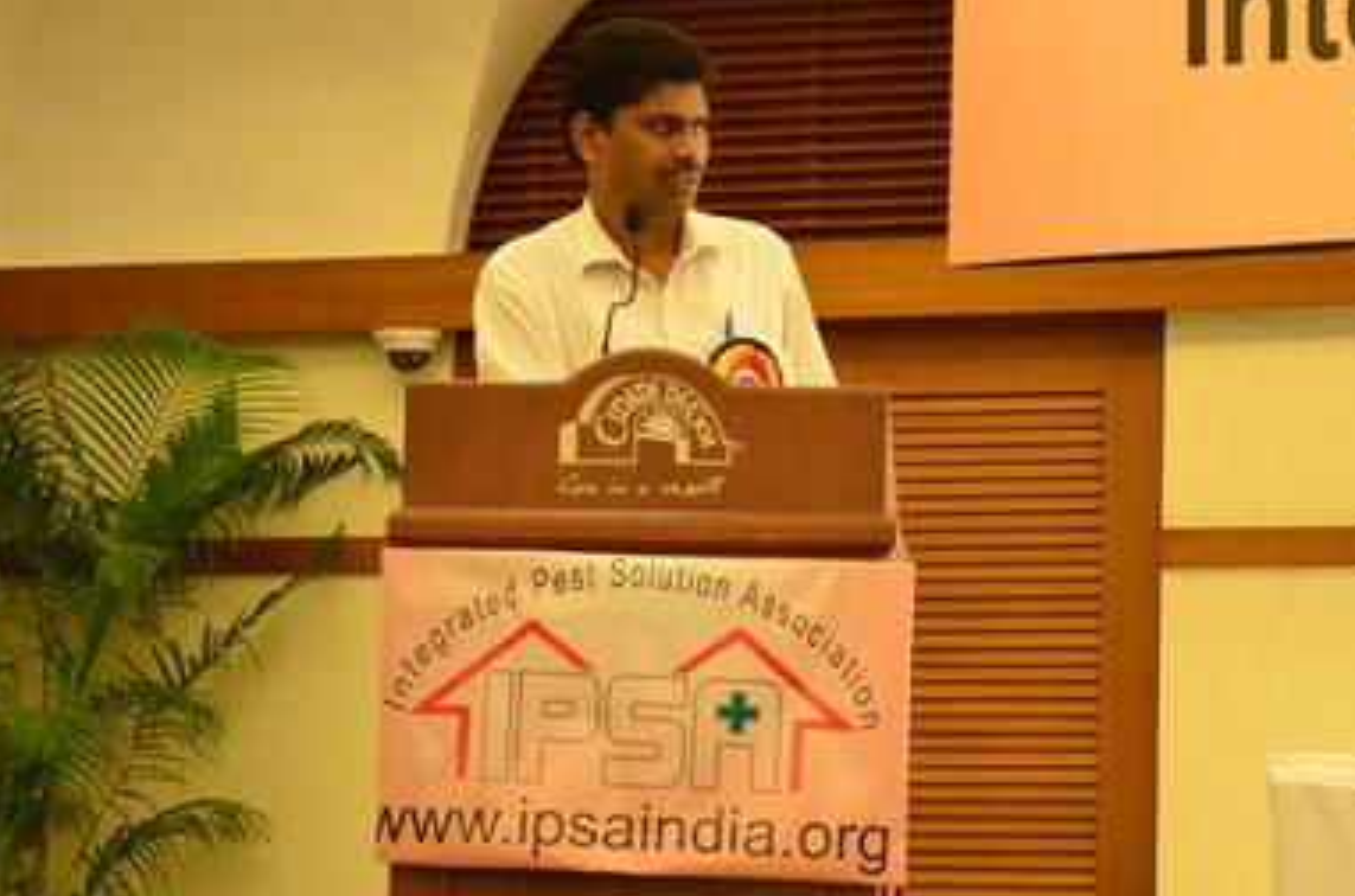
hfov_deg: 15.8
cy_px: 524
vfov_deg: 10.5
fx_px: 4873
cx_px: 1024
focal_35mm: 130
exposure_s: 1/50
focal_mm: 55
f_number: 5.6
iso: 3200
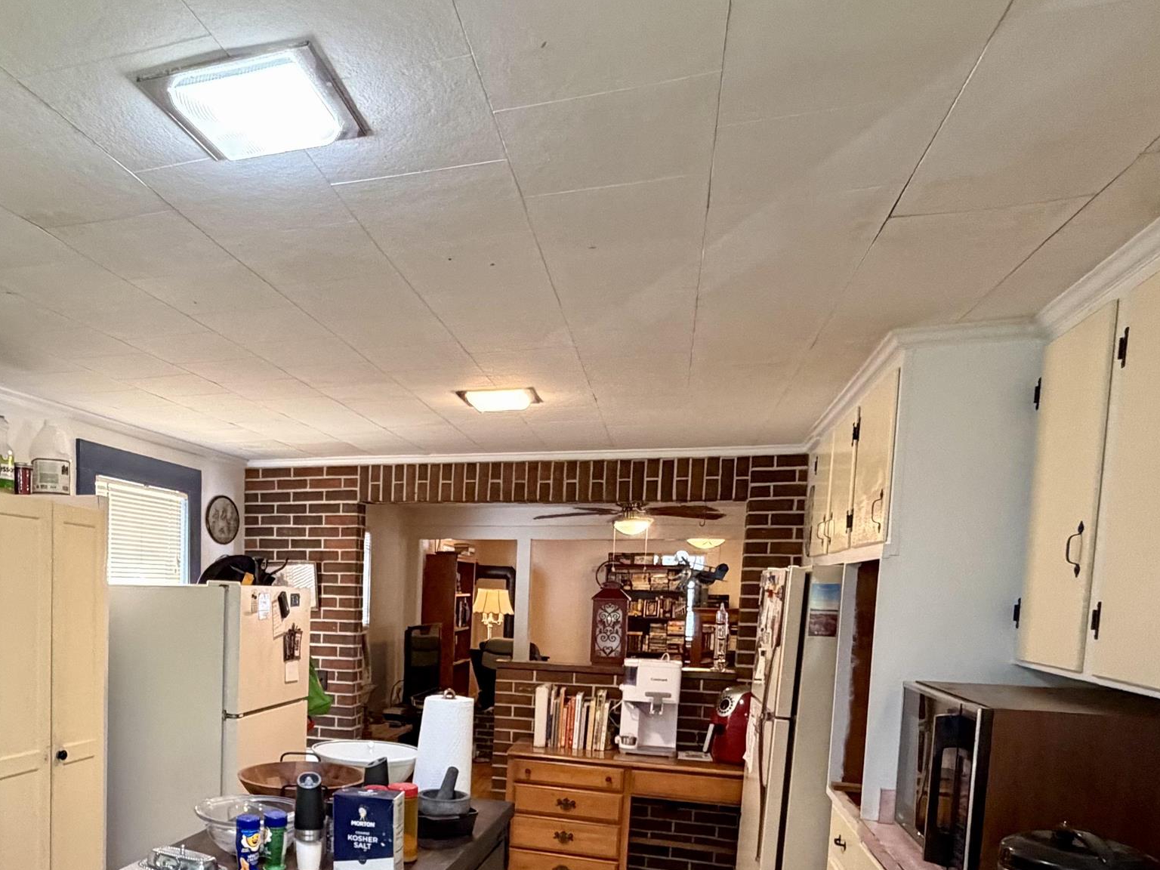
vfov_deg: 47.5
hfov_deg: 60.2
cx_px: 297
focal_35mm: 28
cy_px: 672
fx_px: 938
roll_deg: -0.2
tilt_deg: -5.3
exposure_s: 1/60
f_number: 2.2
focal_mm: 2.22
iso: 500
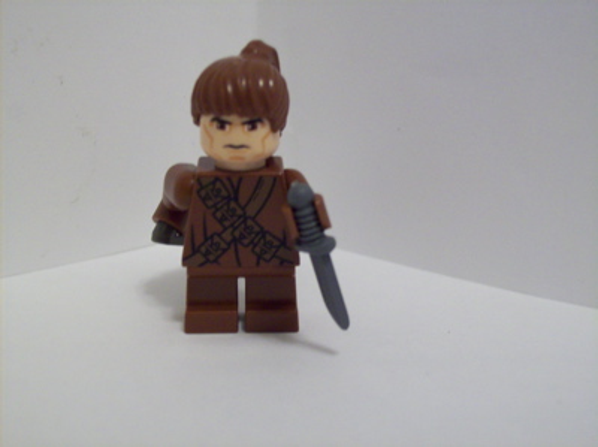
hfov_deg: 34.4
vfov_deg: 26.0
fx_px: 966
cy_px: 224
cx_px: 299
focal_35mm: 56
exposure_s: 1/8
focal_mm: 9.4
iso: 198
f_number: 3.4
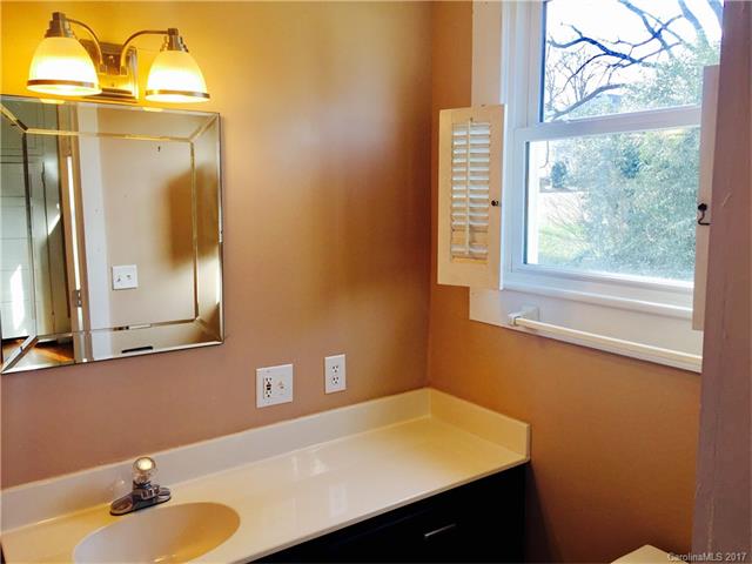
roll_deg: -0.6
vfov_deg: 48.2
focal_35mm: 29
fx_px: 630
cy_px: 282
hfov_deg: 61.7
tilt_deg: -6.6
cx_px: 376
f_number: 2.2
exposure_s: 1/120
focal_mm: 4.15
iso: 32
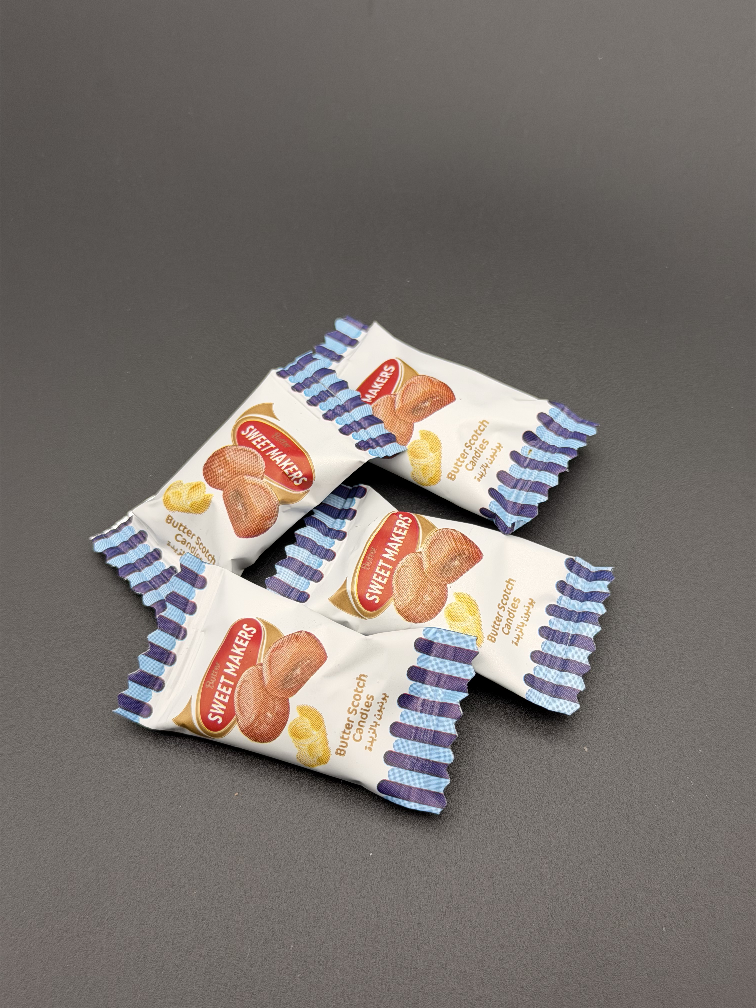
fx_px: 1398
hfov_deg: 30.3
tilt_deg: -63.0
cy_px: 504
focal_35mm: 48
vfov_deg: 39.7
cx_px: 378
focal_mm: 6.76
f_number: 1.78
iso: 50
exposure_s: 1/121
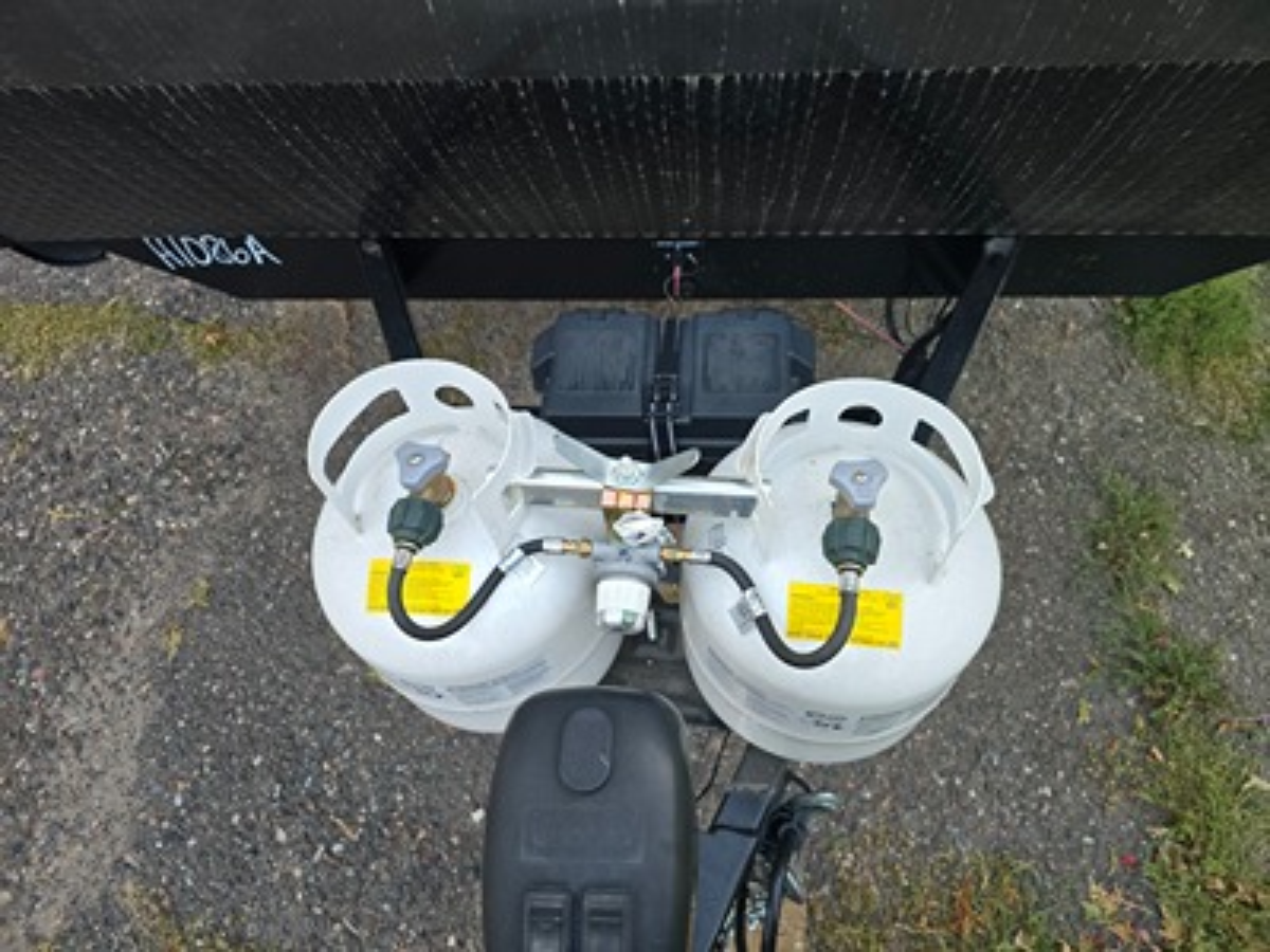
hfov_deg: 73.9
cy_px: 476
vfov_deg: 58.9
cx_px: 635
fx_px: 844
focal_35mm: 23
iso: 250
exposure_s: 1/120
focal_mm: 6.3
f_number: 1.7
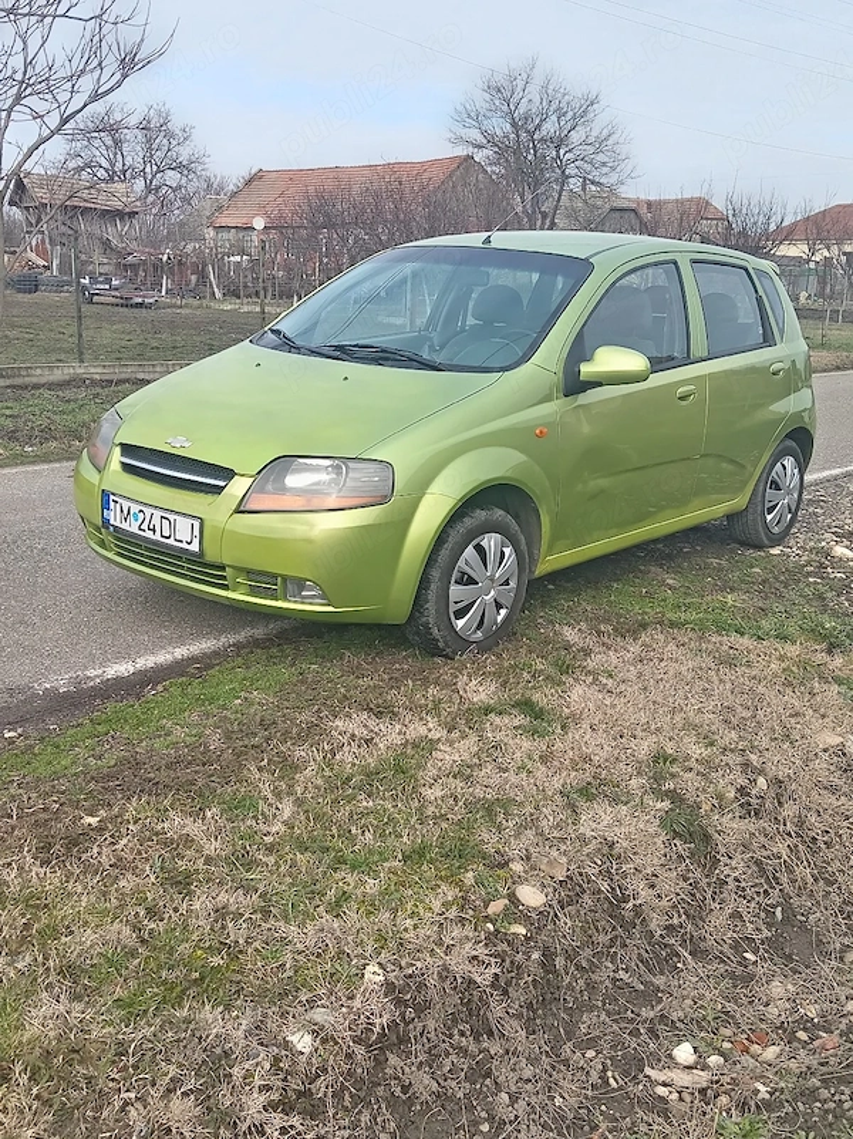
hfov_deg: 39.6
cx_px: 426
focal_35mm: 36
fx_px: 1184
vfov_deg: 51.4
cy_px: 570
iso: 100
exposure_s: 1/323
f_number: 1.8
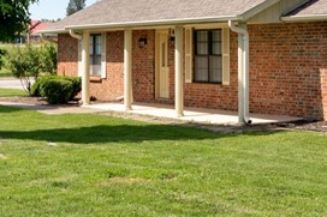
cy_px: 36
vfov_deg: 15.4
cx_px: 369
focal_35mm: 88
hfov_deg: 21.8
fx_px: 799
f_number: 7.1
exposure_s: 1/100
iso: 100
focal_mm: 22
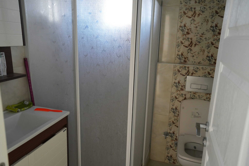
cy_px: 83
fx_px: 194
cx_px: 124
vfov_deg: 46.4
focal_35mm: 28
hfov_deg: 65.5
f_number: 2.8
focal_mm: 28
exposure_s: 1/160
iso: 1600
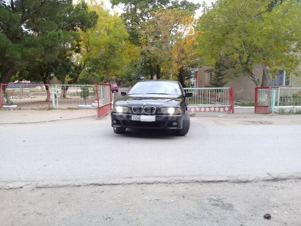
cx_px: 150
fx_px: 270
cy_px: 113
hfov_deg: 58.4
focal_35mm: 31
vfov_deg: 45.4
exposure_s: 1/50
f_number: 2.2
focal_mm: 3.3
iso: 50
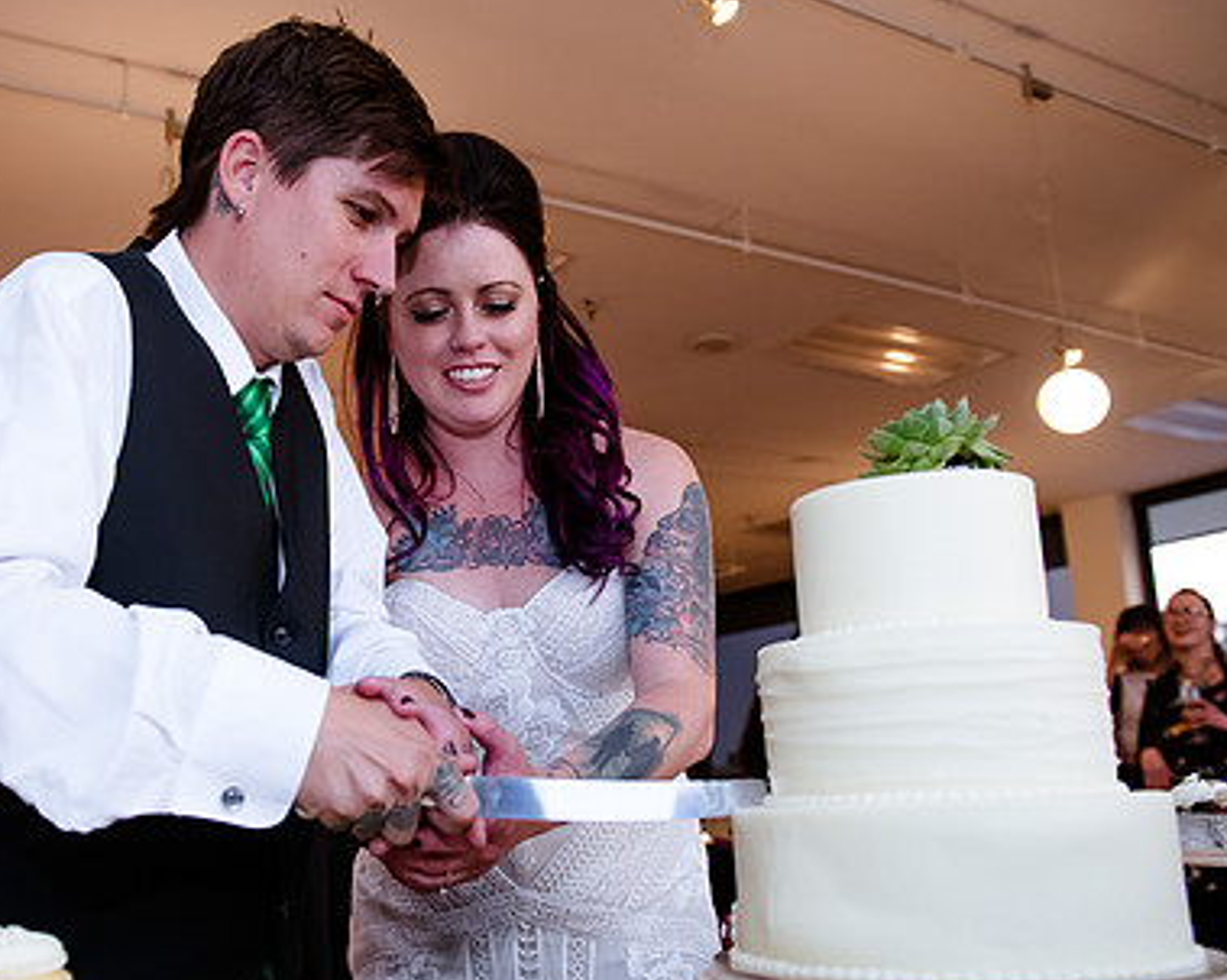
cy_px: 535
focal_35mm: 35
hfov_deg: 50.2
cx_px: 369
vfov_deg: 42.2
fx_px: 1271
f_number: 3.5
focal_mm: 24
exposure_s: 1/250
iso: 3200
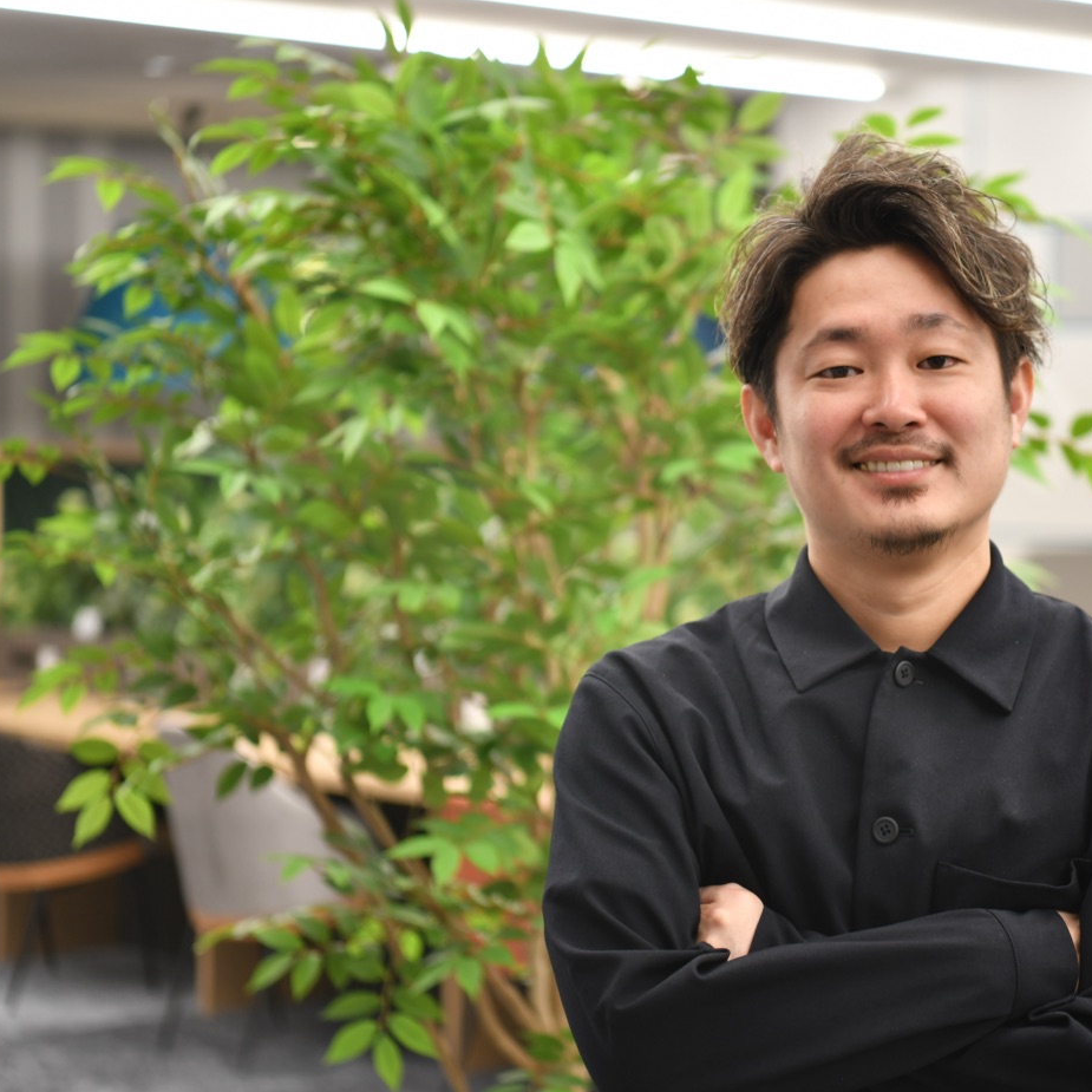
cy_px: 548
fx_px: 3212
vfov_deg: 19.3
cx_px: 763
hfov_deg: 19.2
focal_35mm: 90
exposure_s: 1/80
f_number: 2.8
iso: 400
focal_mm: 70
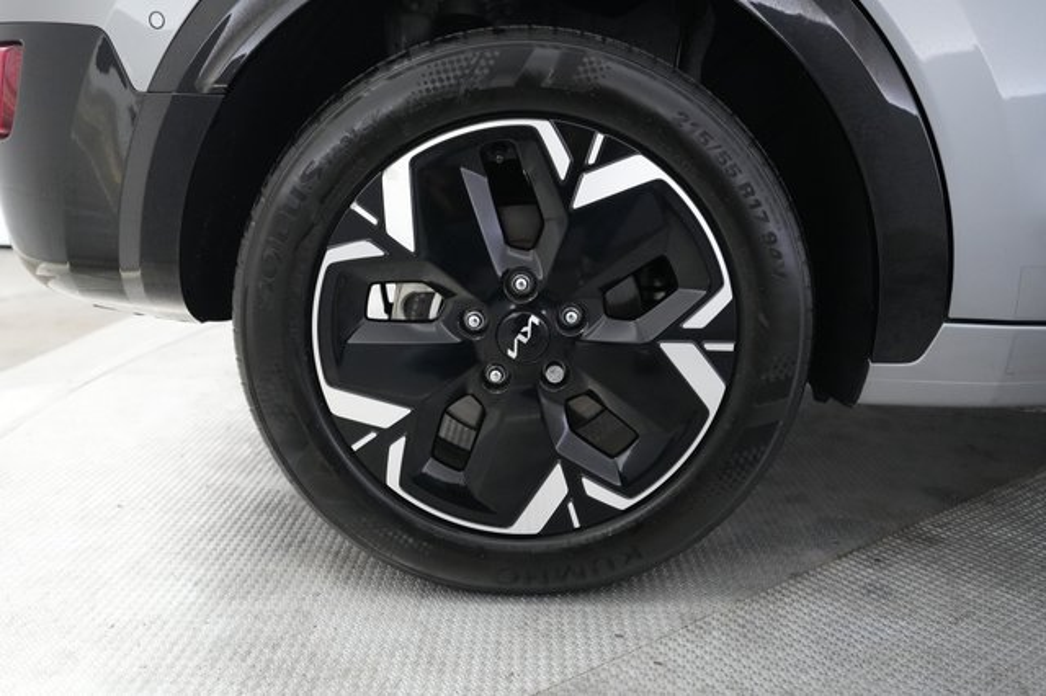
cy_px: 348
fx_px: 784
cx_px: 523
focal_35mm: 27
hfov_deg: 67.4
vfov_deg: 47.9
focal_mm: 27
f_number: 2.8
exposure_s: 1/160
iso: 5000
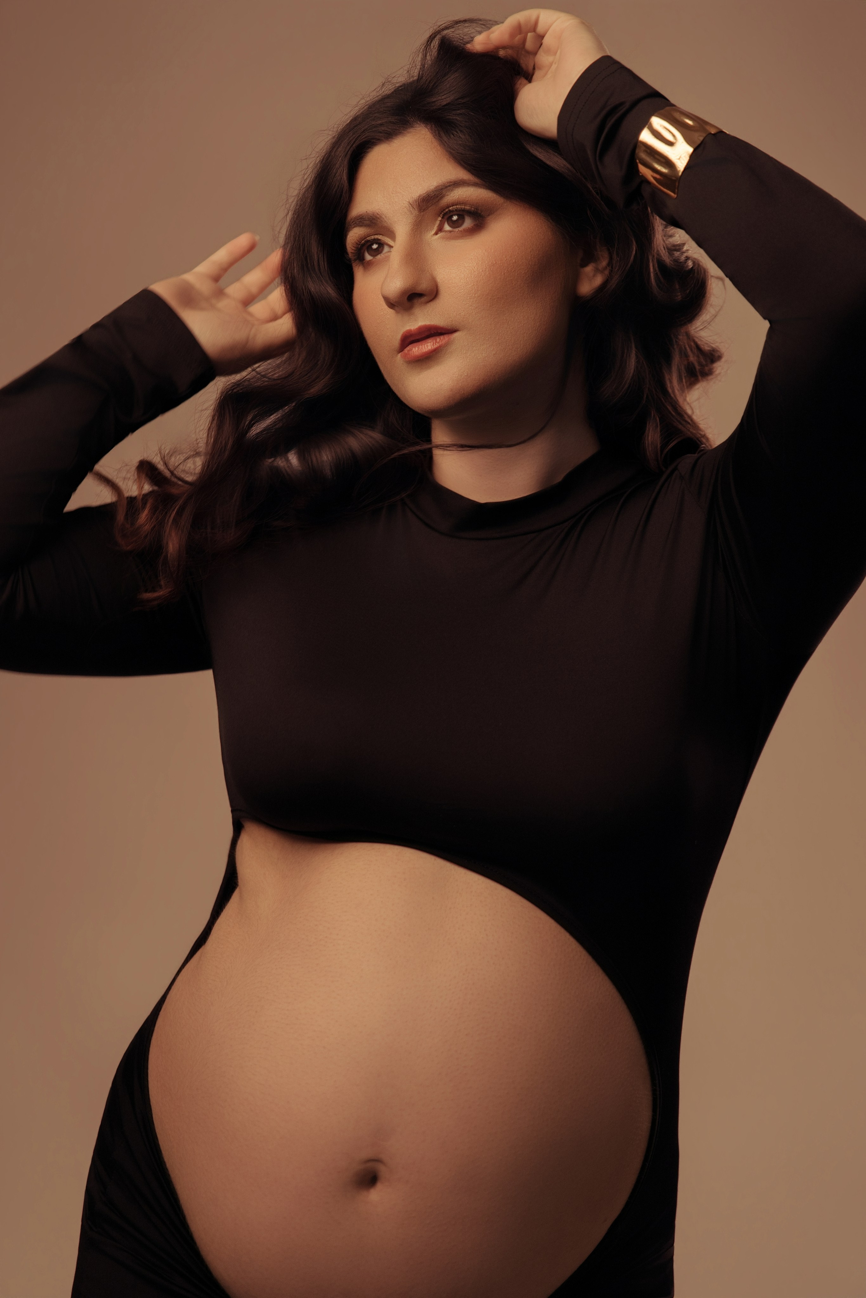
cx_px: 433
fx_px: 3788
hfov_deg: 13.0
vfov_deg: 19.5
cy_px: 649
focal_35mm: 105
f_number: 4
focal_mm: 105
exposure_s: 1/125
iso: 400
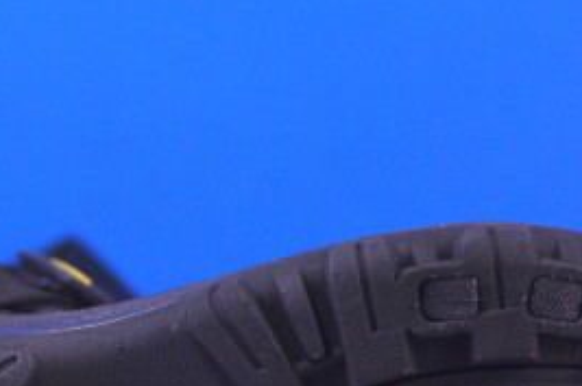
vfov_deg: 6.1
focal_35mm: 225
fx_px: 3631
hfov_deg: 9.2
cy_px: 278
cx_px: 238
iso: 250
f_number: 2.2
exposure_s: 1/320
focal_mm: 50
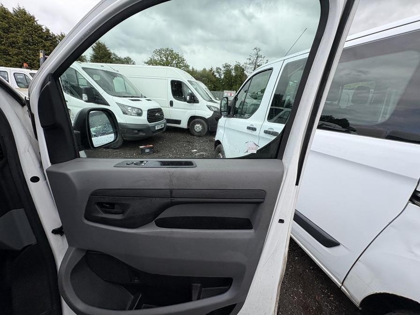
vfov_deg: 85.7
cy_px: 158
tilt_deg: -16.0
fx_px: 170
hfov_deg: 102.1
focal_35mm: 14
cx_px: 210
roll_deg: +0.4
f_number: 2.2
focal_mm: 2.22
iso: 40
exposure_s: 1/501
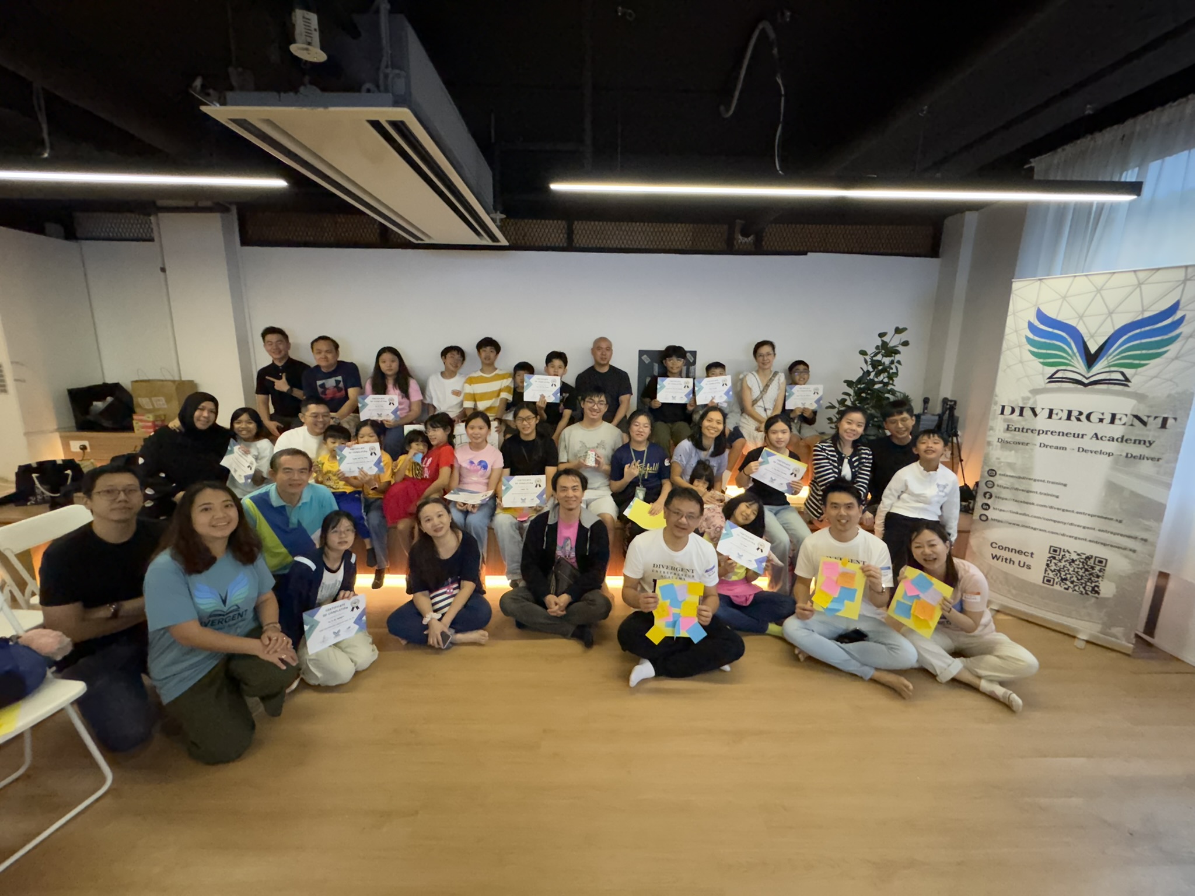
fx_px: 483
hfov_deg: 102.1
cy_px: 448
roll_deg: -0.3
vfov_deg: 85.7
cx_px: 598
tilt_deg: -11.7
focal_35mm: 14
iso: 1250
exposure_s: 1/60
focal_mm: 2.22
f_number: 2.2
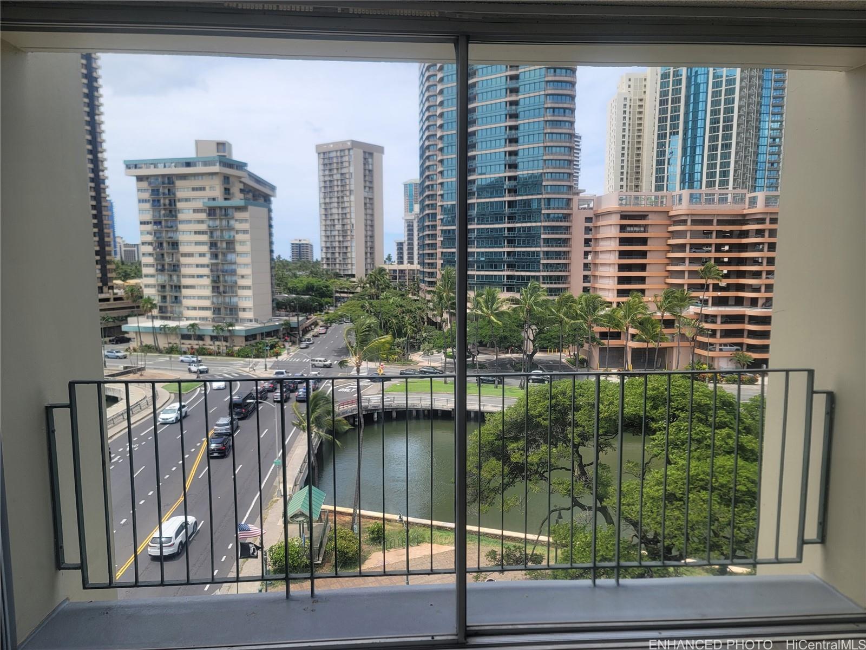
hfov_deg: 69.4
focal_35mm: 25
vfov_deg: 54.9
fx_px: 625
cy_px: 325
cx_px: 433
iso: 20
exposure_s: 1/607
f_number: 1.8
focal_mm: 7
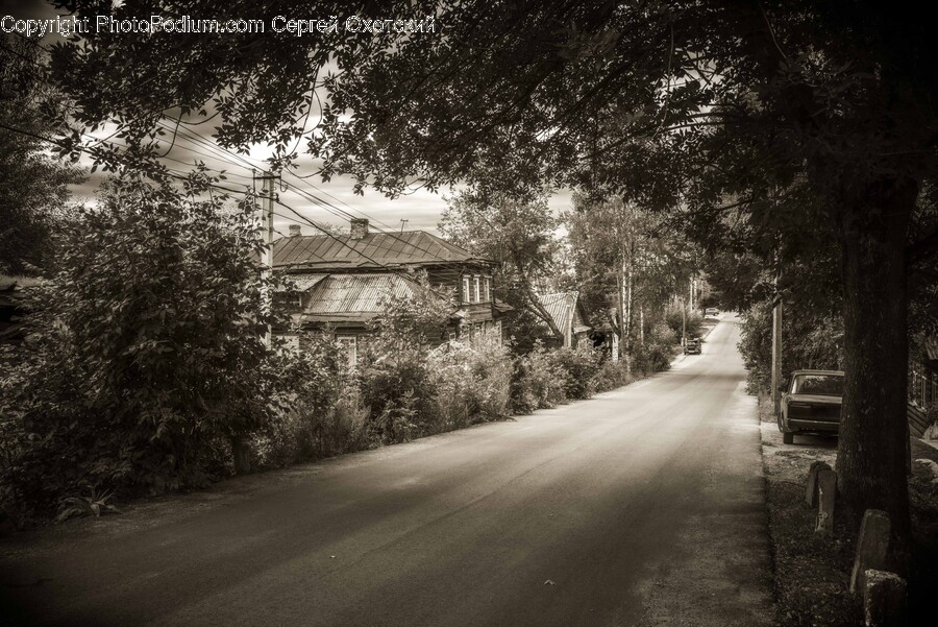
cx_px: 469
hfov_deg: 54.4
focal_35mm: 35
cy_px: 314
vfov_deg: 37.9
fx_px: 912
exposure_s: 1/200
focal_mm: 35
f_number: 11
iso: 100
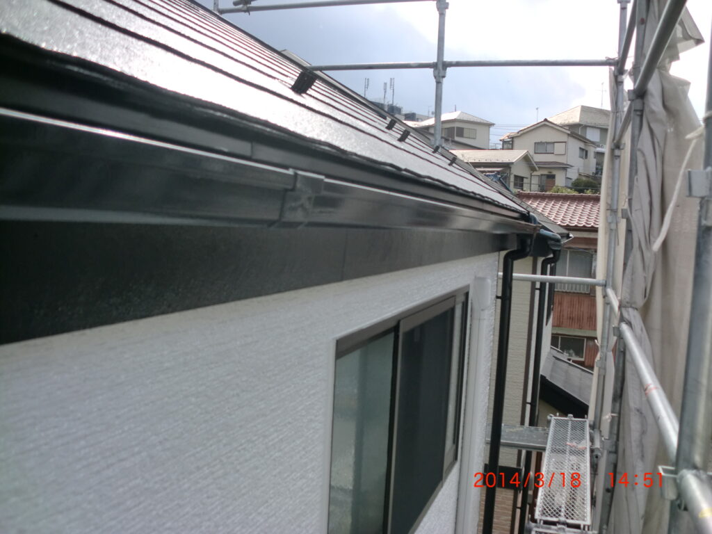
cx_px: 356
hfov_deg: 52.6
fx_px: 720
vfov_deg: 40.7
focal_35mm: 35
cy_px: 267
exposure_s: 1/640
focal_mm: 6.3
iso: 64
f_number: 3.1
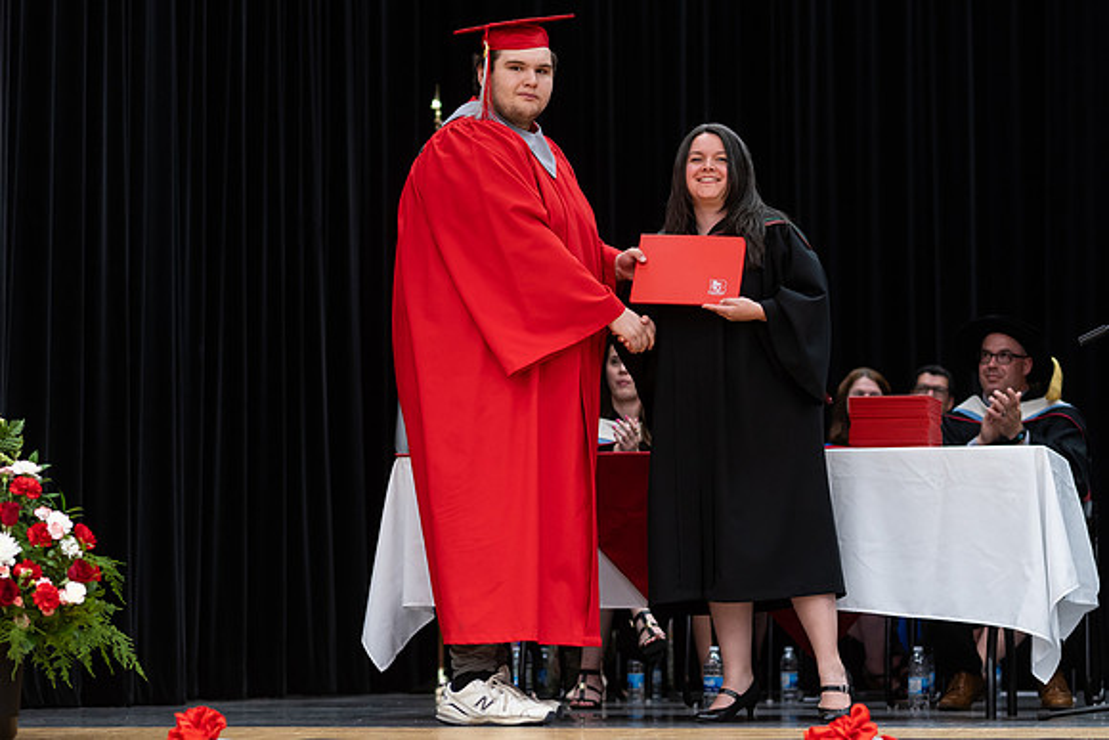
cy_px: 413
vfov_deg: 12.9
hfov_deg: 19.2
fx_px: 3281
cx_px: 555
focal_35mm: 106
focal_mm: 85
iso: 1000
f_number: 2.8
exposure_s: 1/200
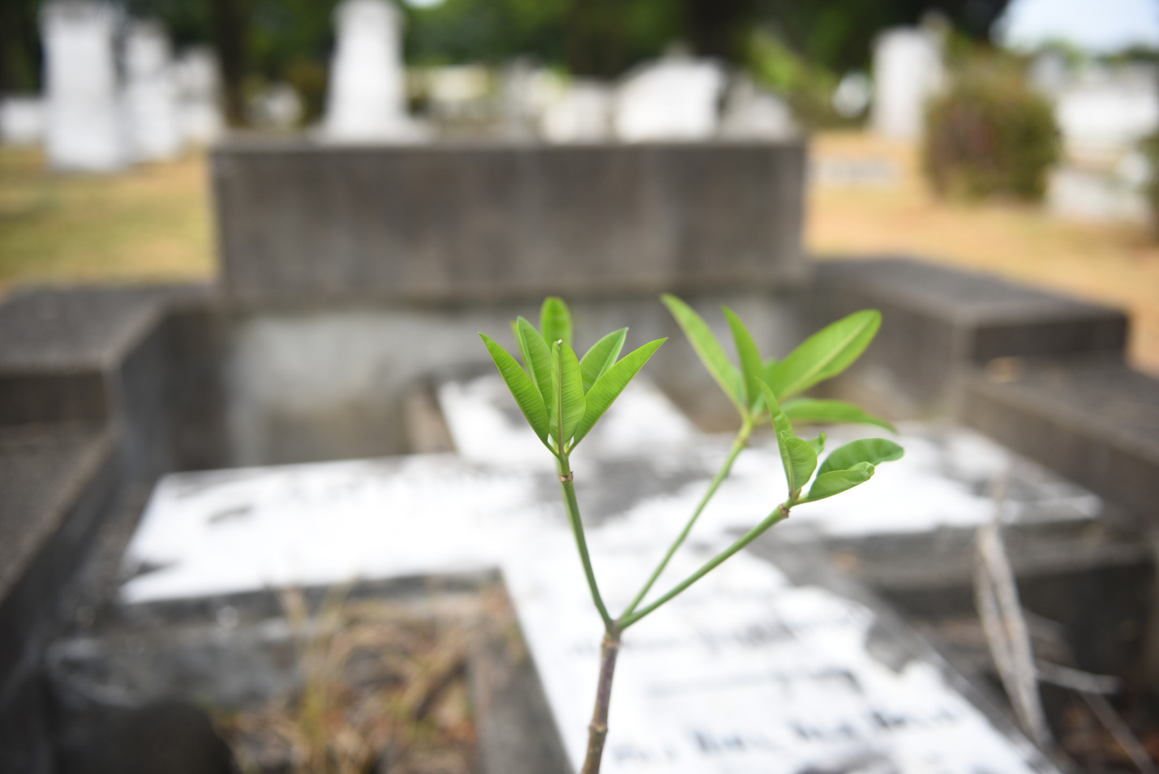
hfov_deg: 55.8
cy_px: 387
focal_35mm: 34
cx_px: 580
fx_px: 1095
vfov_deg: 38.9
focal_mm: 34
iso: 200
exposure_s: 1/1000
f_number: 2.8
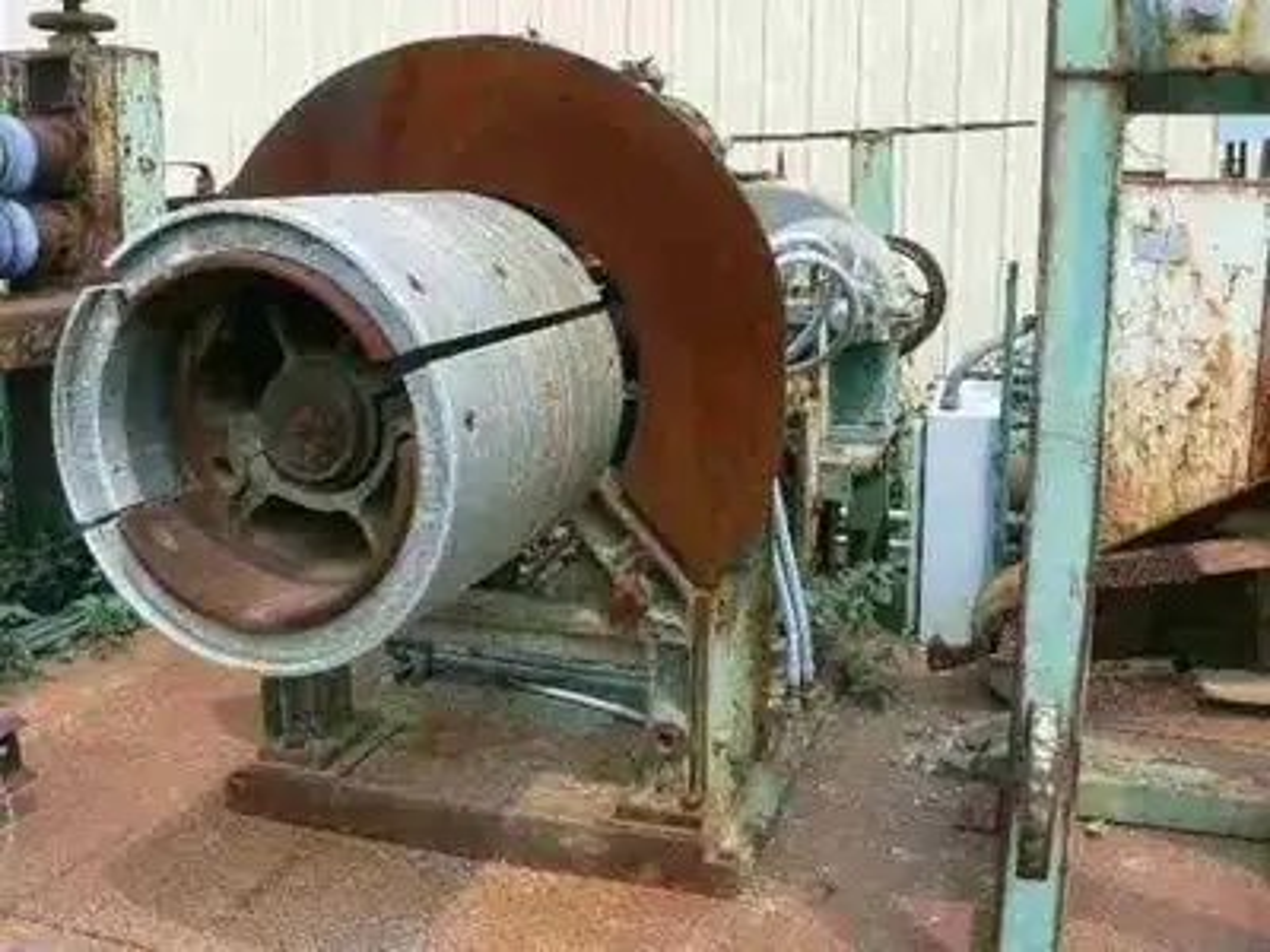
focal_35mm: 36
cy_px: 476
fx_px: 1321
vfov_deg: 39.7
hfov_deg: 51.4
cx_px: 635
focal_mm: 6
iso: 80
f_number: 5.6
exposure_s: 1/200
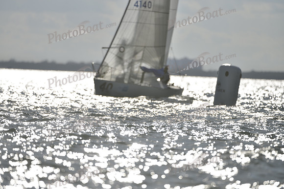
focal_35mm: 400
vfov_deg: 3.4
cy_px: 94
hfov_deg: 5.2
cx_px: 142
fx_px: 3156
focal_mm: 400
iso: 200
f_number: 4.5
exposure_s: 1/6400
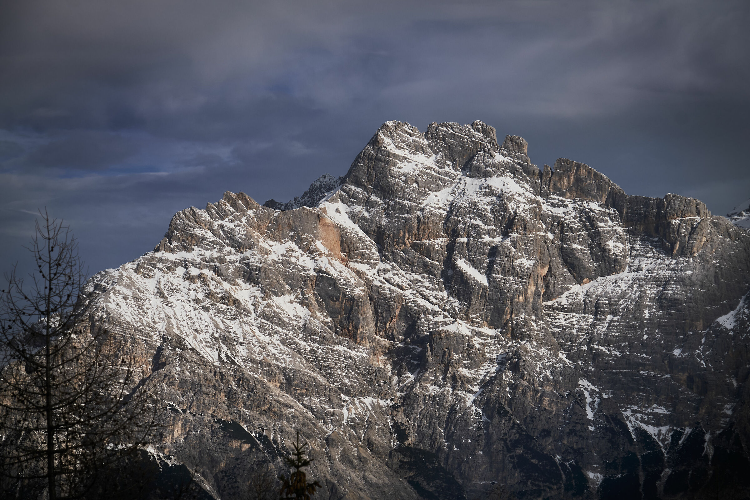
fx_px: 2750
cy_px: 250
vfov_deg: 10.4
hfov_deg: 15.5
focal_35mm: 132
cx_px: 375
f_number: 10
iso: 200
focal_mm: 88.2
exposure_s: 1/1400
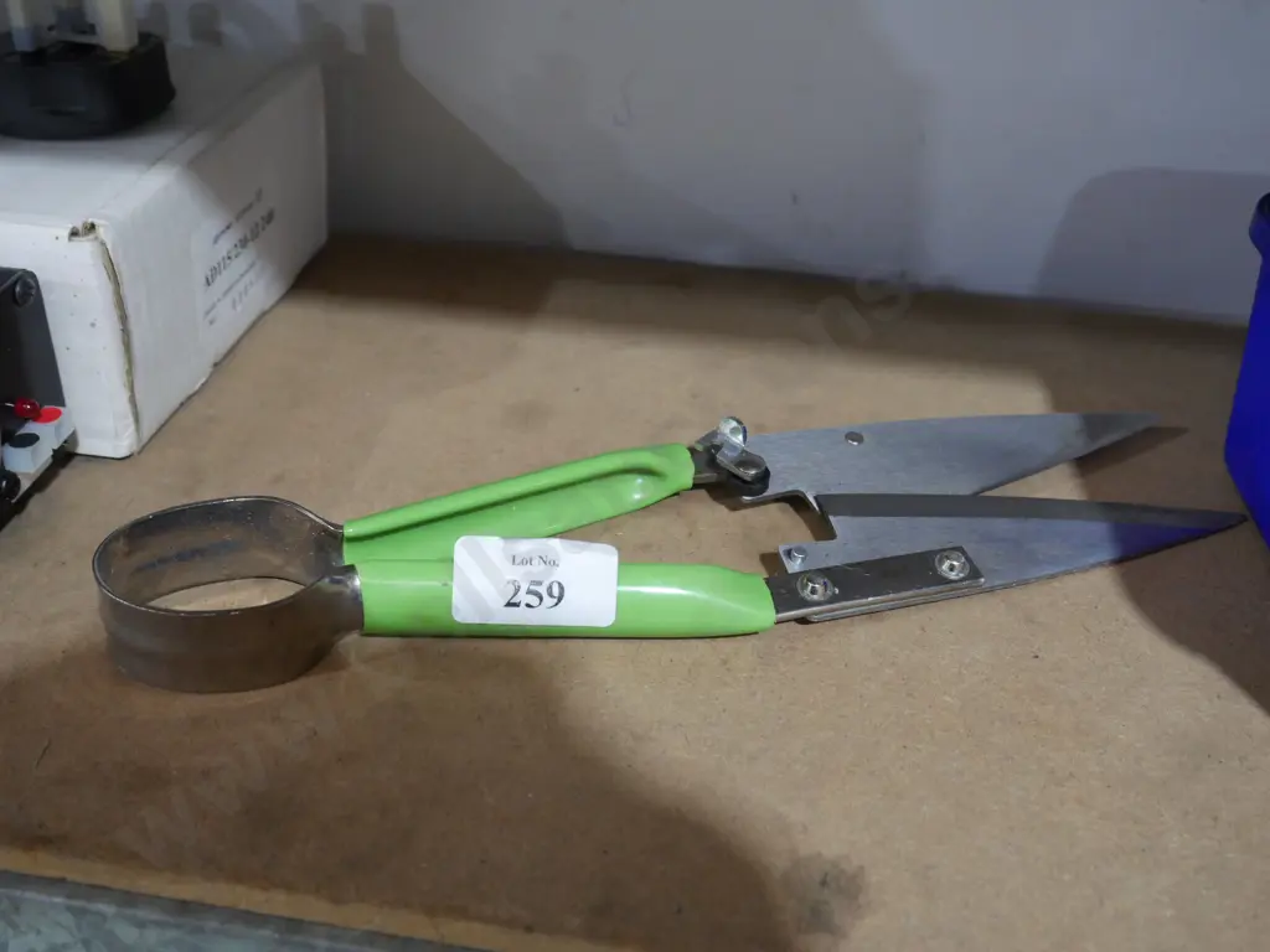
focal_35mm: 40
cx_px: 635
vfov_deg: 36.0
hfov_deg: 46.8
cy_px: 476
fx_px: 1468
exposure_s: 1/60
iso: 1600
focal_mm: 20
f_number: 4.4
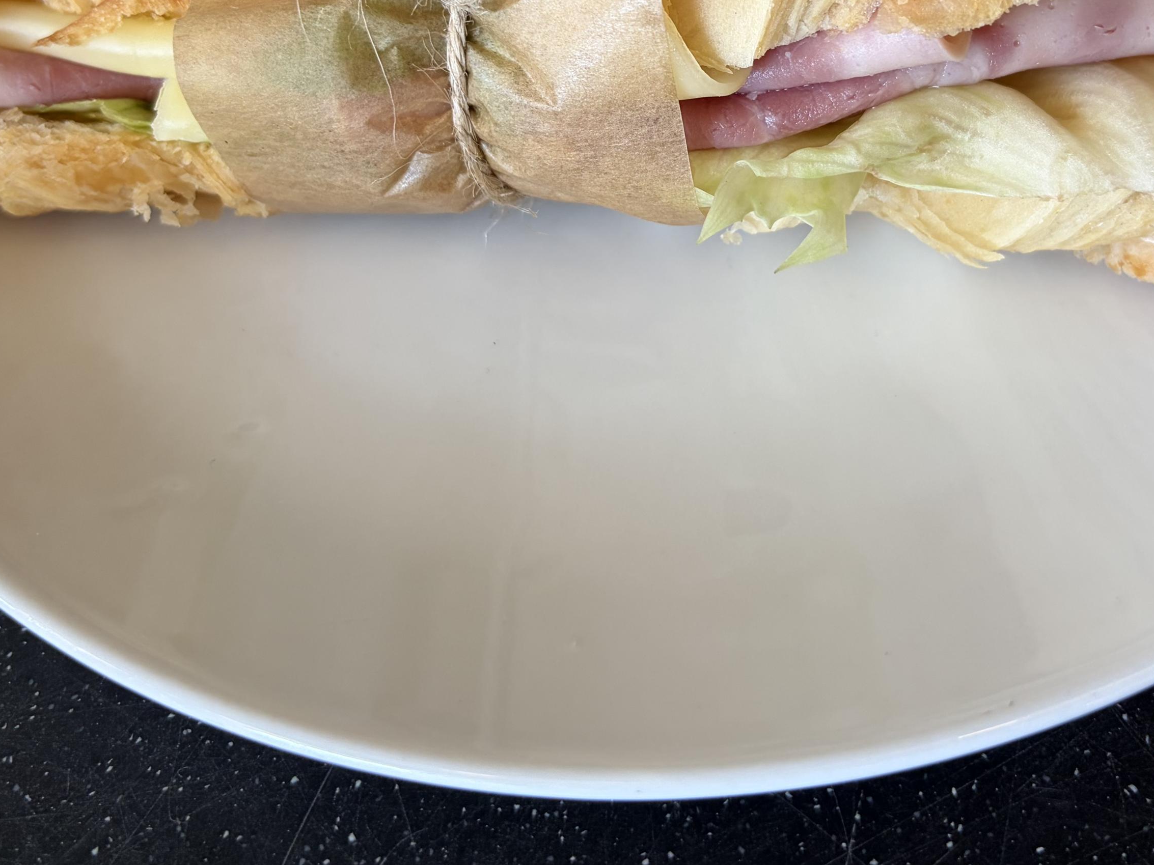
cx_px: 663
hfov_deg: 40.3
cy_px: 105
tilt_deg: -46.8
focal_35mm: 47
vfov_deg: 29.7
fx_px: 1567
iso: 80
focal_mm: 5.96
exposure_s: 1/100
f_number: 1.6
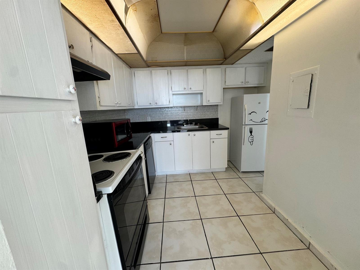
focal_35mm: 14
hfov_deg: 102.1
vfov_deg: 85.7
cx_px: 180
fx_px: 146
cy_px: 135
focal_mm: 2.22
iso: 100
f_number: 2.2
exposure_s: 1/120
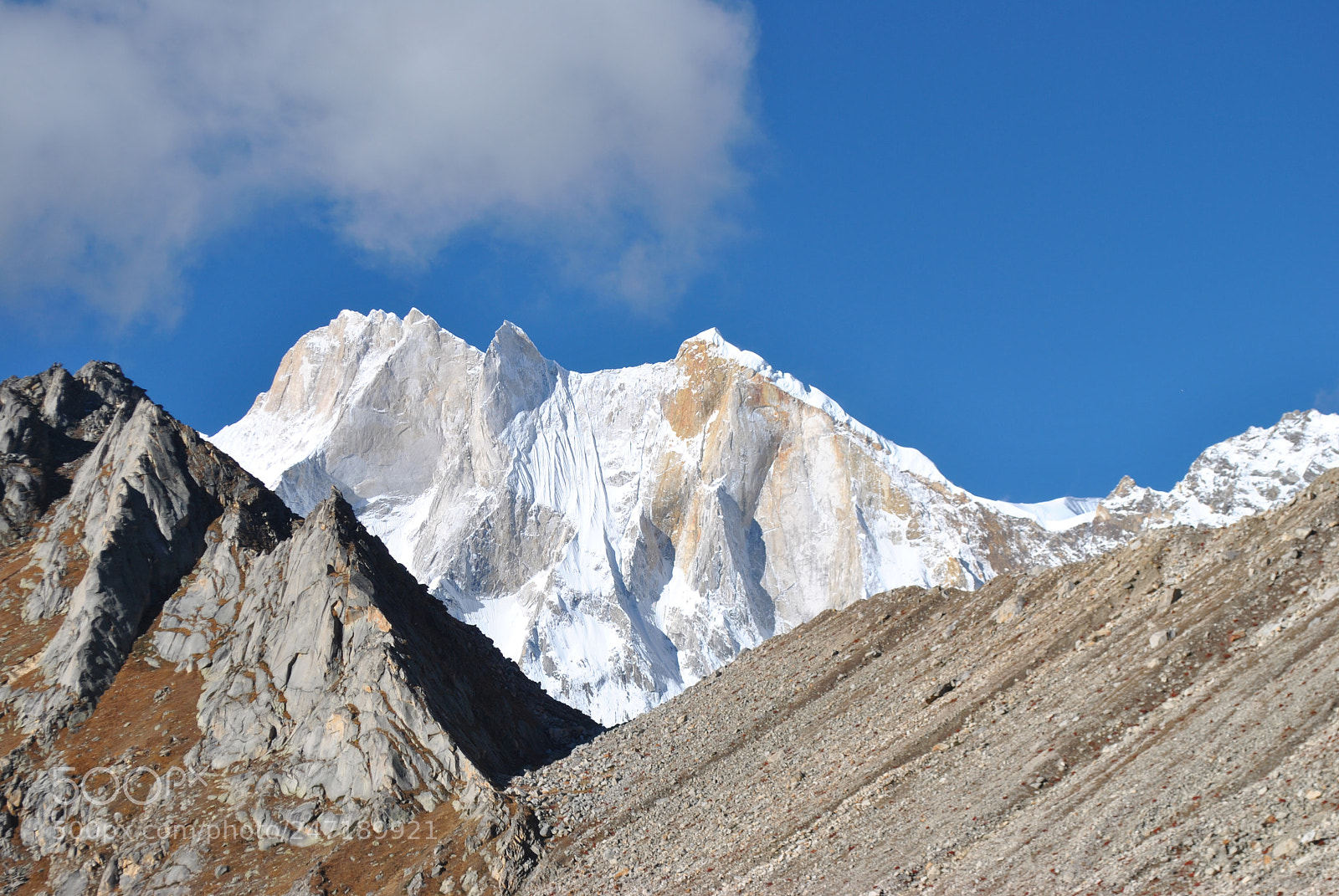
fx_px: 3072
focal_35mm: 82
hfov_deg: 24.6
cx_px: 670
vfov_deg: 16.6
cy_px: 448
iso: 100
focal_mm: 55
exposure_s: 1/320
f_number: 9
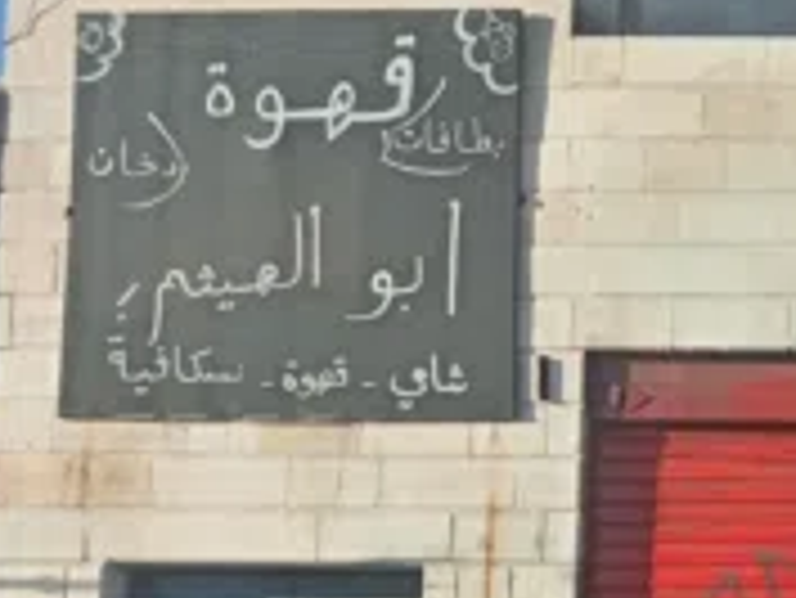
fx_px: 2163
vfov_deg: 15.2
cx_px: 1340
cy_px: 706
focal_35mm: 94
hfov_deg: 17.7
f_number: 1.8
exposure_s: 1/461
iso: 104
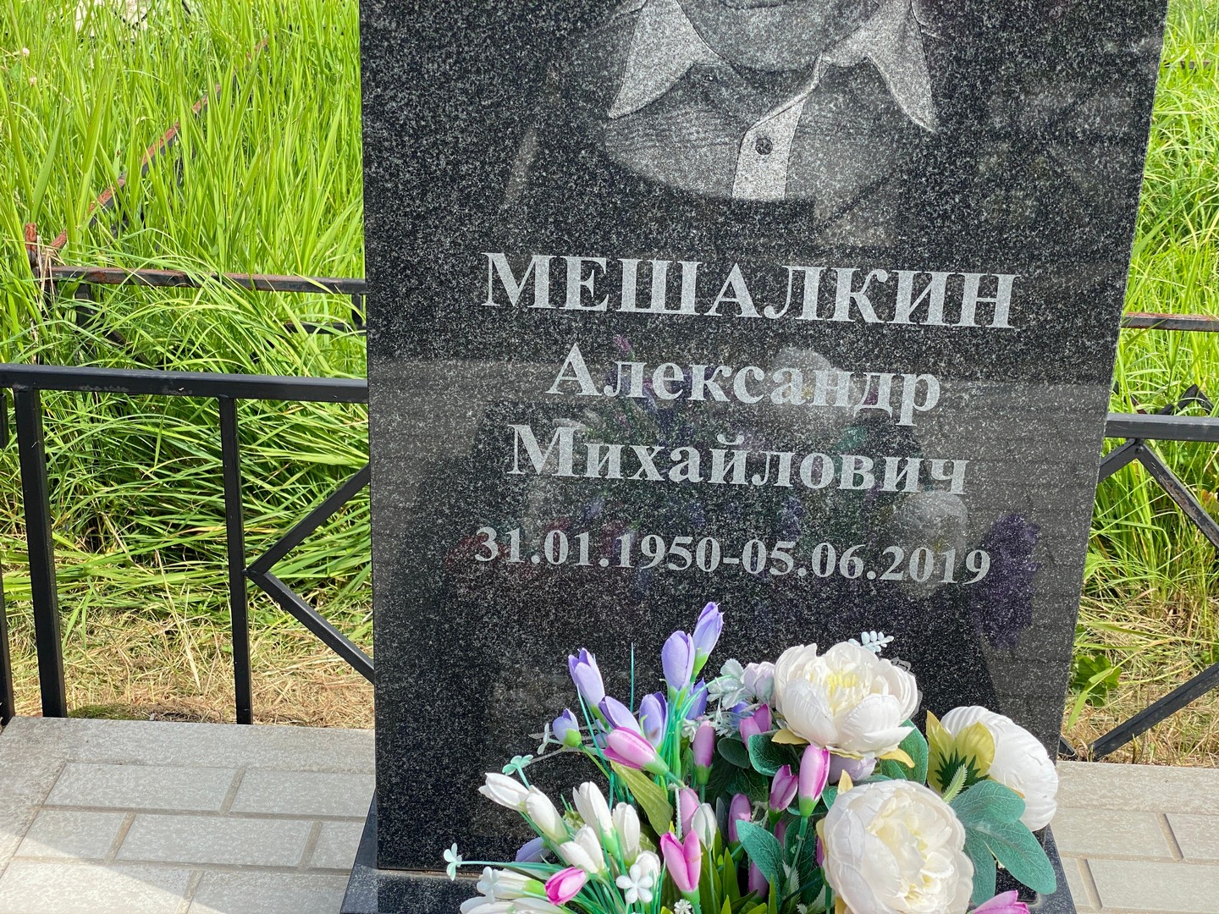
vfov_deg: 28.0
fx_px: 1831
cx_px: 610
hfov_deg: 36.8
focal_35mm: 52
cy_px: 457
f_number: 2
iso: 20
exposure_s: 1/905
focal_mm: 6
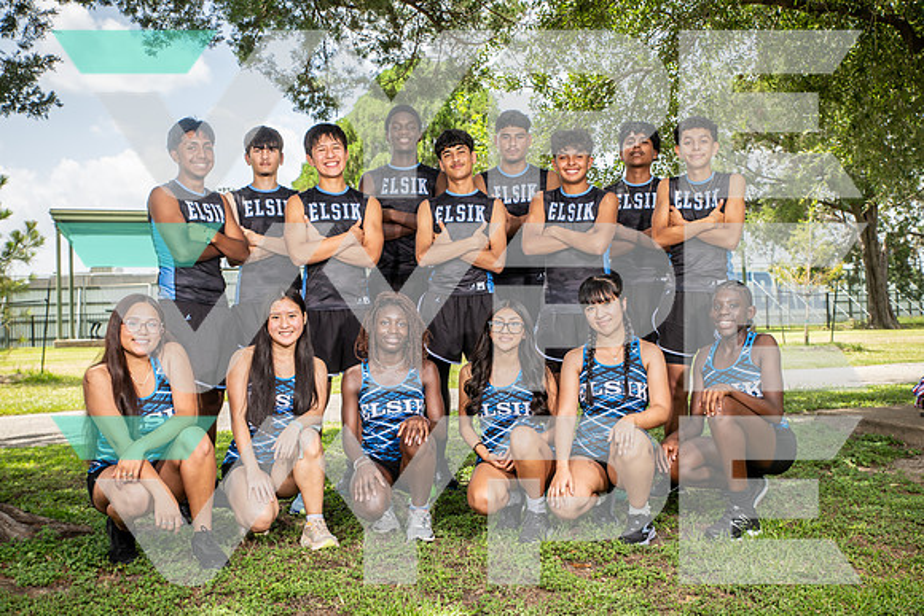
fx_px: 1027
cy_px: 308
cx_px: 462
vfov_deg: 33.4
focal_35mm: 40
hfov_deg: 48.4
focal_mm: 40
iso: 250
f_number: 6.3
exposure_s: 1/400
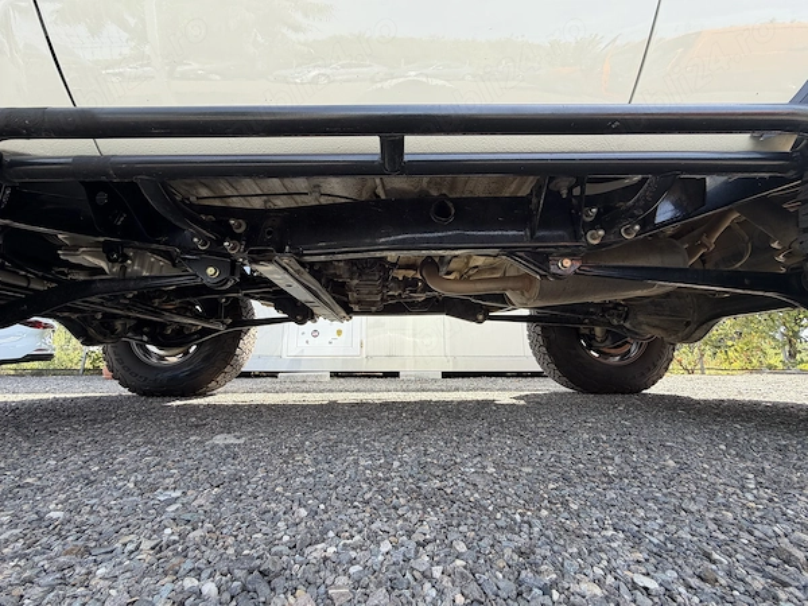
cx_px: 404
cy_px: 303
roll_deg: +0.3
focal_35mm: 14
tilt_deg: +11.3
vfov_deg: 85.7
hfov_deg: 102.1
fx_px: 327
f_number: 2.2
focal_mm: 2.22
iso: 40
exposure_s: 1/136
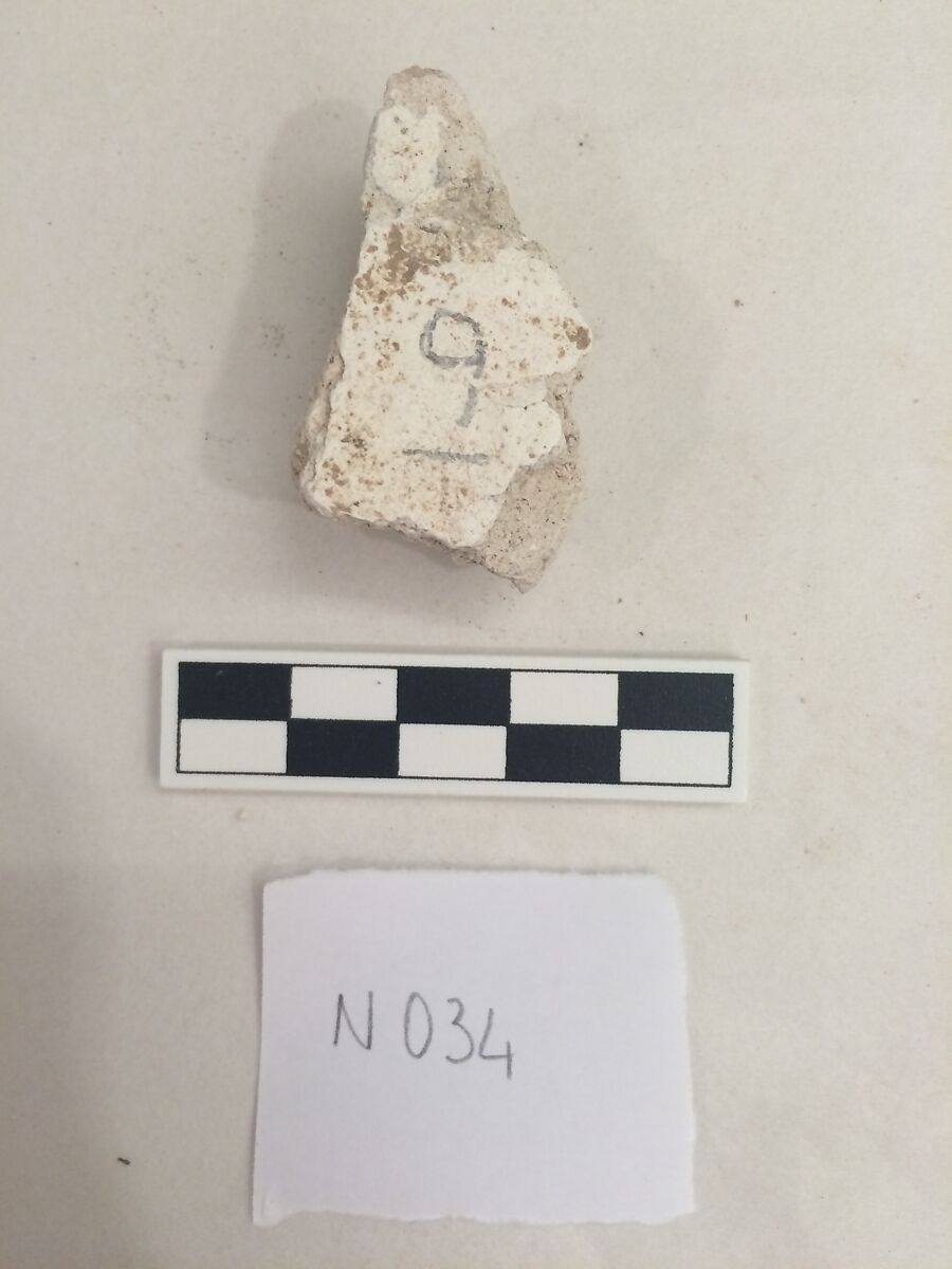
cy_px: 634
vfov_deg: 61.7
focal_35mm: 29
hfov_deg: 48.2
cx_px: 476
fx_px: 1063
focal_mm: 4.15
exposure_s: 1/30
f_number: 2.2
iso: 80
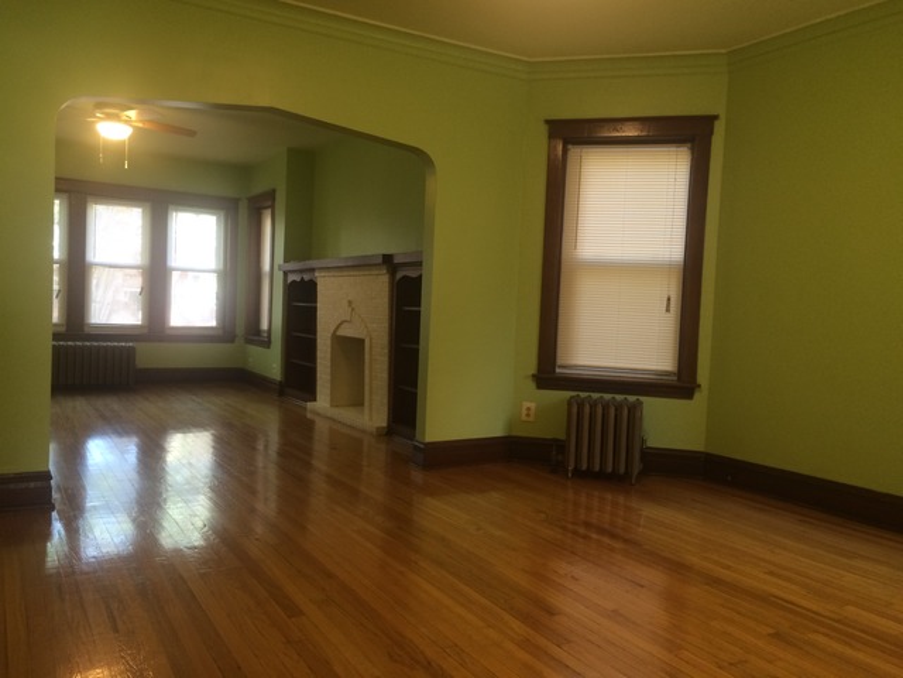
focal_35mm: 29
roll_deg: -2.2
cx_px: 452
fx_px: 756
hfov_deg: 61.7
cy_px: 339
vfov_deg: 48.2
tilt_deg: -3.0
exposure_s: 1/30
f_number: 2.2
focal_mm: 4.15
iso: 100
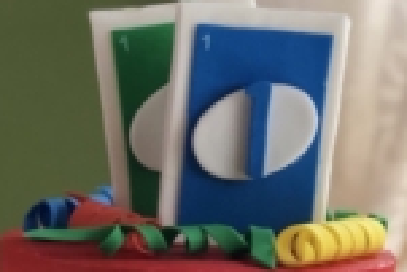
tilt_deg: -14.5
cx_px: 228
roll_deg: -2.1
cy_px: 617
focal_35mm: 196
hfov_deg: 10.5
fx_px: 2218
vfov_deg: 6.7
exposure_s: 1/30
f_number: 2.8
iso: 50
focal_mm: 6.6
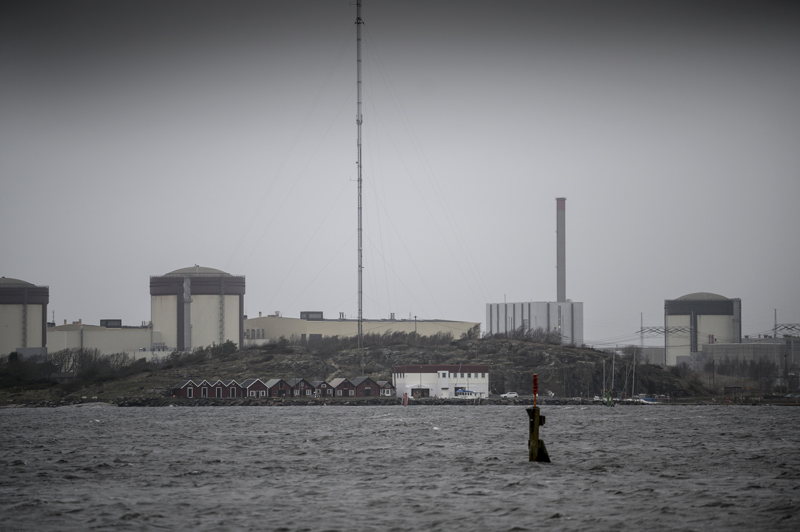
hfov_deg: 10.8
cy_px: 266
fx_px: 4220
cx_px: 400
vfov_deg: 7.2
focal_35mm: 190
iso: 360
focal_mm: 190
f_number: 2.8
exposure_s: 1/400
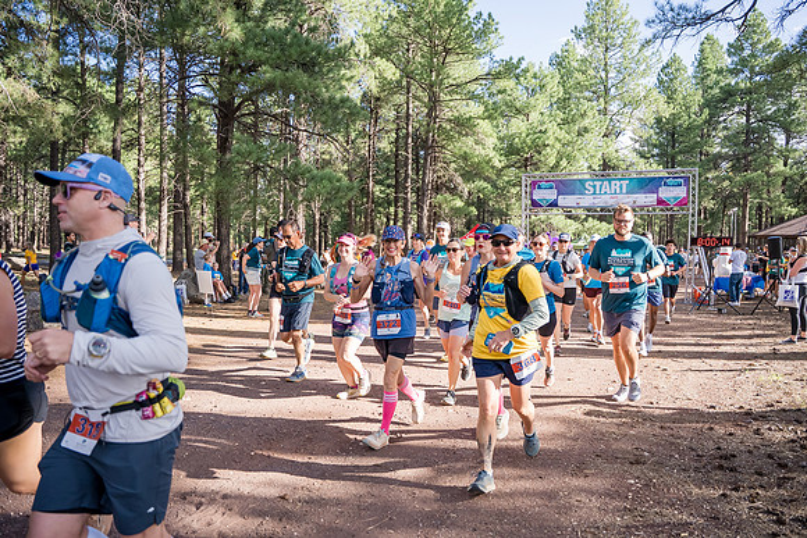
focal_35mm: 24
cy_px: 269
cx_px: 404
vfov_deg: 53.2
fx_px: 538
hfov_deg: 73.7
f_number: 3.2
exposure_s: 1/1600
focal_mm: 24
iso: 500
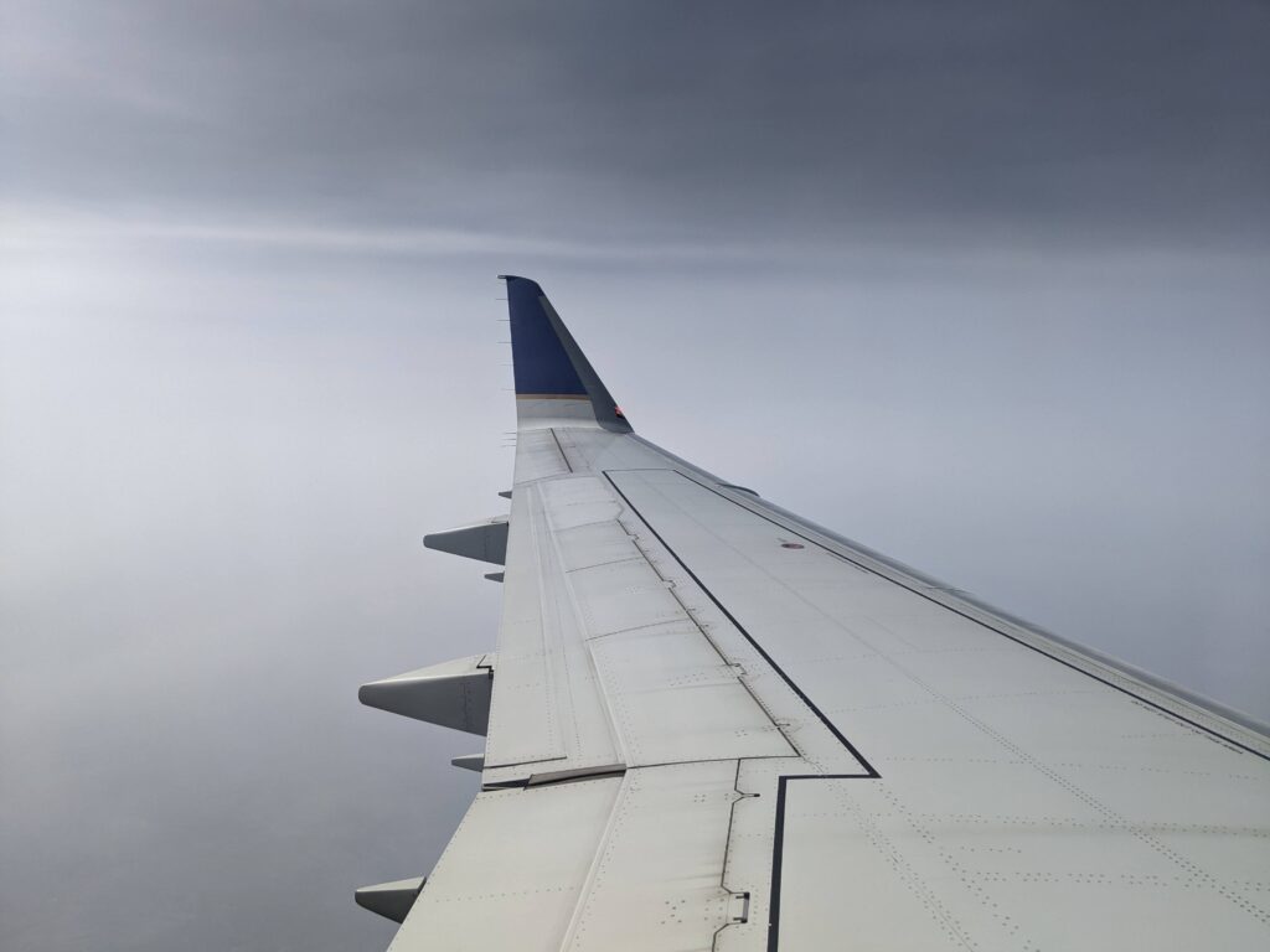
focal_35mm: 27
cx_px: 635
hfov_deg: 65.3
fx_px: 991
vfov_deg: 51.4
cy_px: 476
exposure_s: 1/4695
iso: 93
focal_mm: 4.44
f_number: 1.8
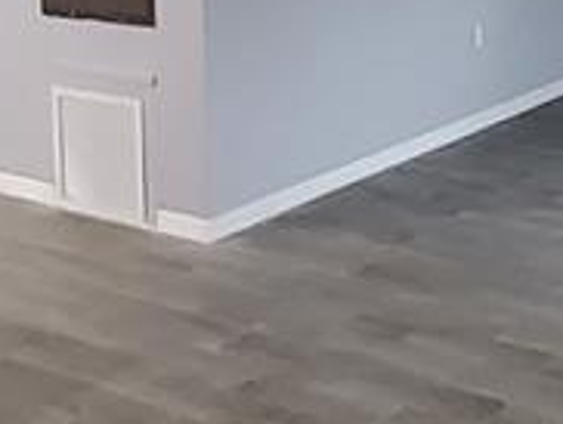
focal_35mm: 73
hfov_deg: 25.7
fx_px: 1189
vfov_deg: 19.7
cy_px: 9
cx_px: 514
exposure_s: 1/30
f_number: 2.2
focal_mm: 1.13
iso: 250
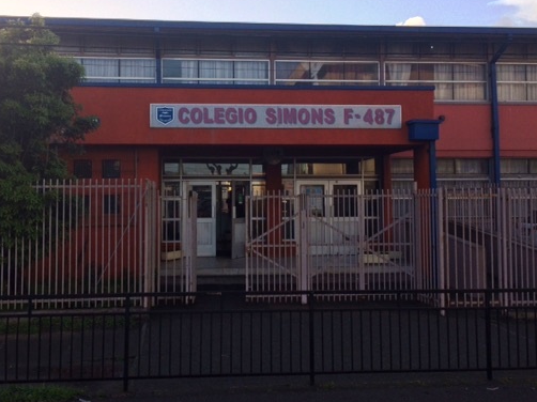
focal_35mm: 37
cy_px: 172
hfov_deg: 50.1
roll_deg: +1.3
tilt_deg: +3.8
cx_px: 239
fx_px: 574
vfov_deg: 38.6
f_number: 2.2
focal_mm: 4.15
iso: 32
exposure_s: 1/672
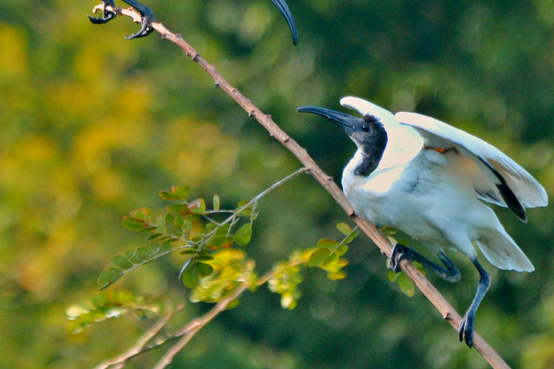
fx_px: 16701
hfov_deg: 1.9
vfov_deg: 1.3
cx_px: 386
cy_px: 114
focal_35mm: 1085
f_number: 8
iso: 400
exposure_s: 1/750
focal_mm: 500
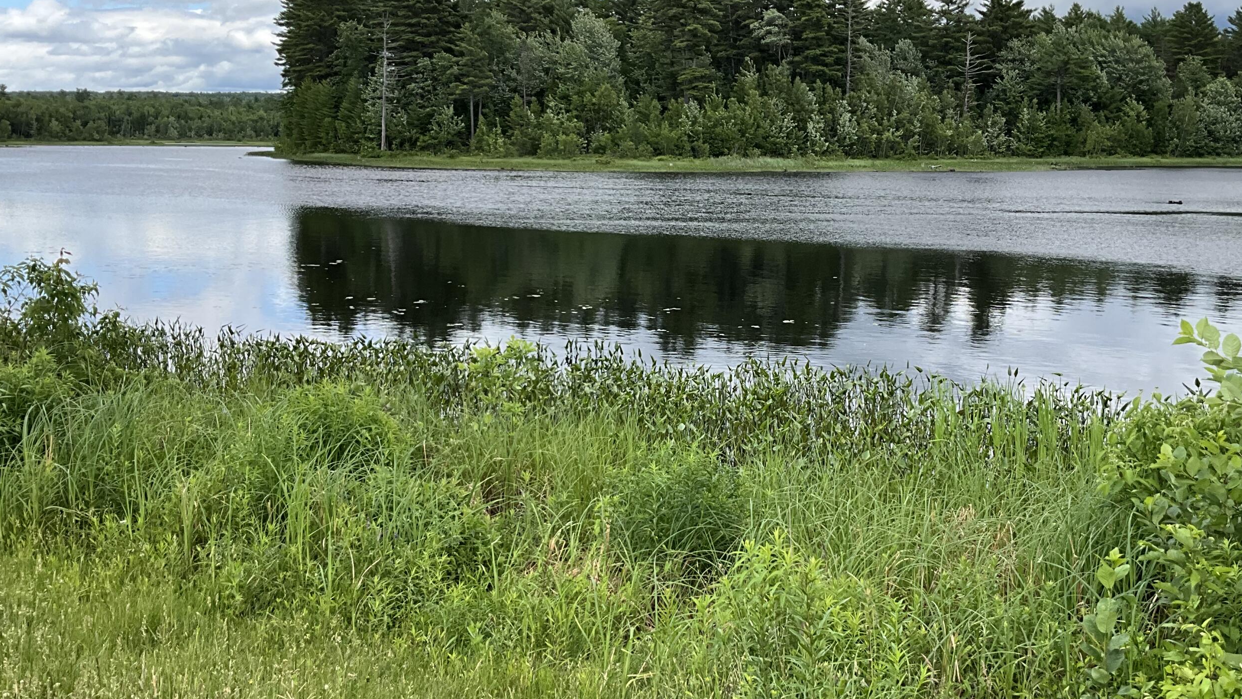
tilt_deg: -7.5
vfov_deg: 31.2
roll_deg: -0.1
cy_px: 335
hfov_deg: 52.7
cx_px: 688
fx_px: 1251
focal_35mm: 38
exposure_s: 1/829
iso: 25
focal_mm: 3
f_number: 1.8
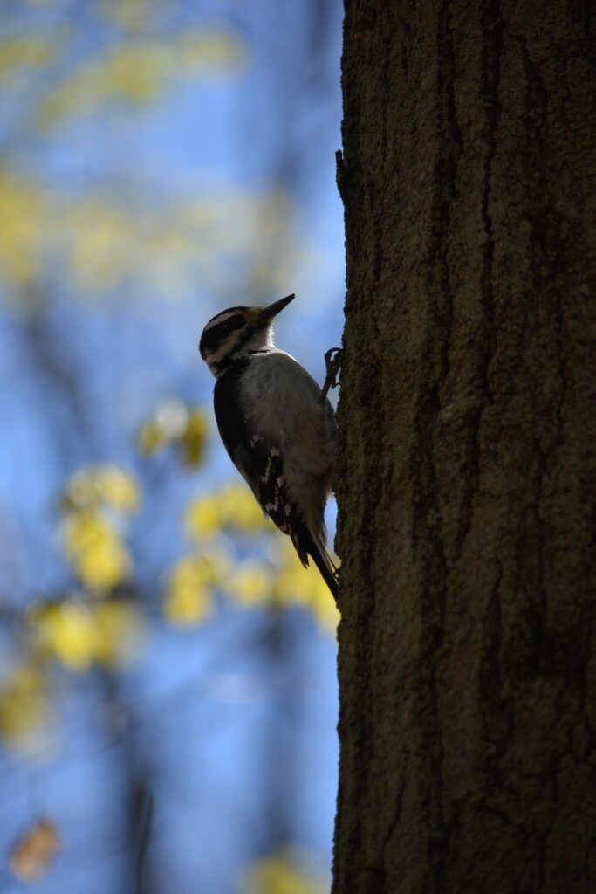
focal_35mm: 330
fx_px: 8192
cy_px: 447
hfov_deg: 4.2
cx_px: 298
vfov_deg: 6.2
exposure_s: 1/1600
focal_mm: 220
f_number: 5.6
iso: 400
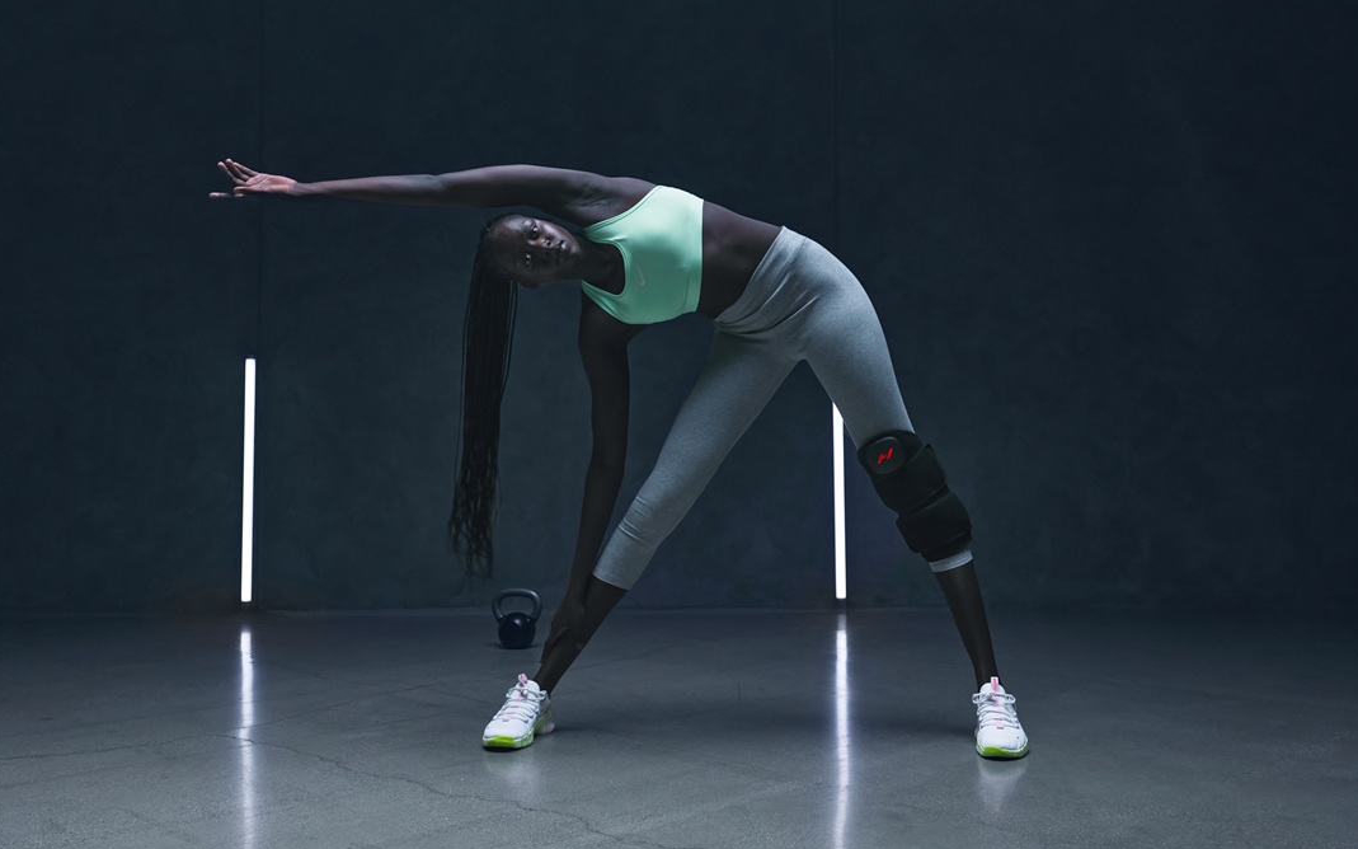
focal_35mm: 36
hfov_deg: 54.0
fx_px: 1332
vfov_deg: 35.3
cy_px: 404
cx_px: 678
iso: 2500
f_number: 6.3
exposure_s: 1/125
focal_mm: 35
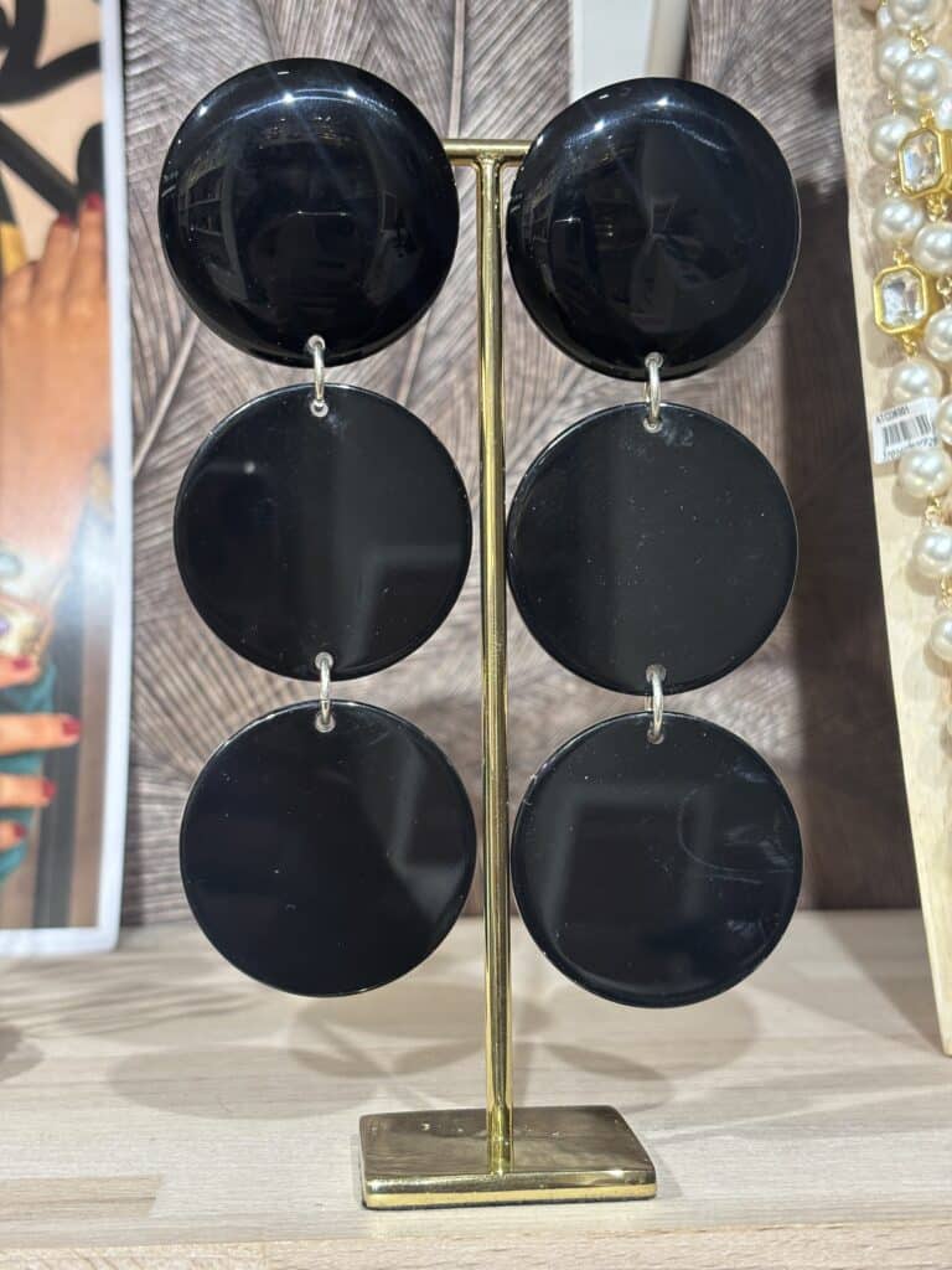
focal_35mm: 52
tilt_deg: -1.0
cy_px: 635
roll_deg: -0.1
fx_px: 1907
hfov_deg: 28.0
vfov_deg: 36.8
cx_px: 476
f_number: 1.6
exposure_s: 1/50
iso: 64
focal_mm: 5.96
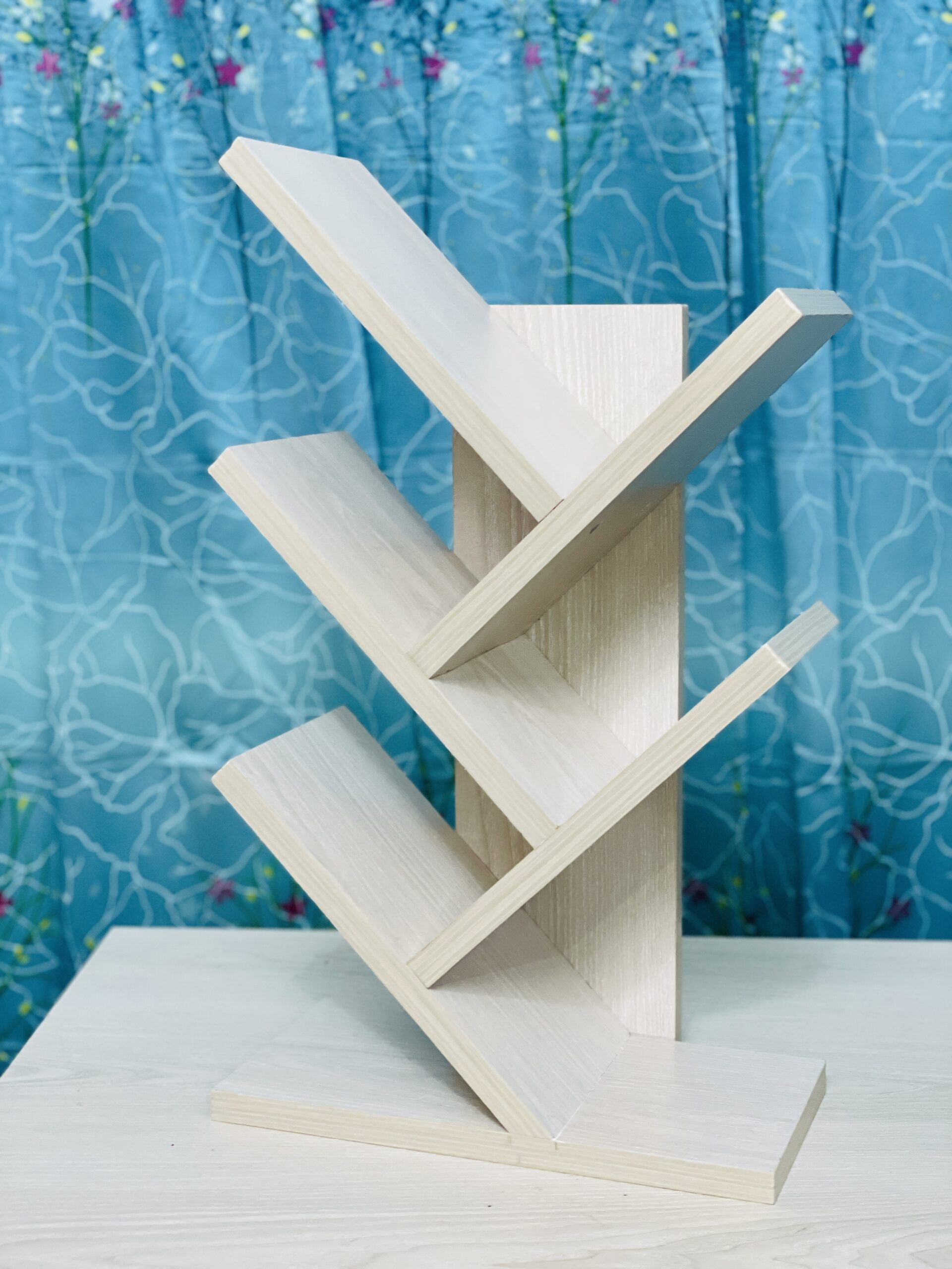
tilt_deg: -8.0
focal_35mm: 52
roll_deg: +0.5
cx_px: 476
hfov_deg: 28.0
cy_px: 634
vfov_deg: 36.8
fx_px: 1907
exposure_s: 1/100
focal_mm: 6
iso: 250
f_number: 2
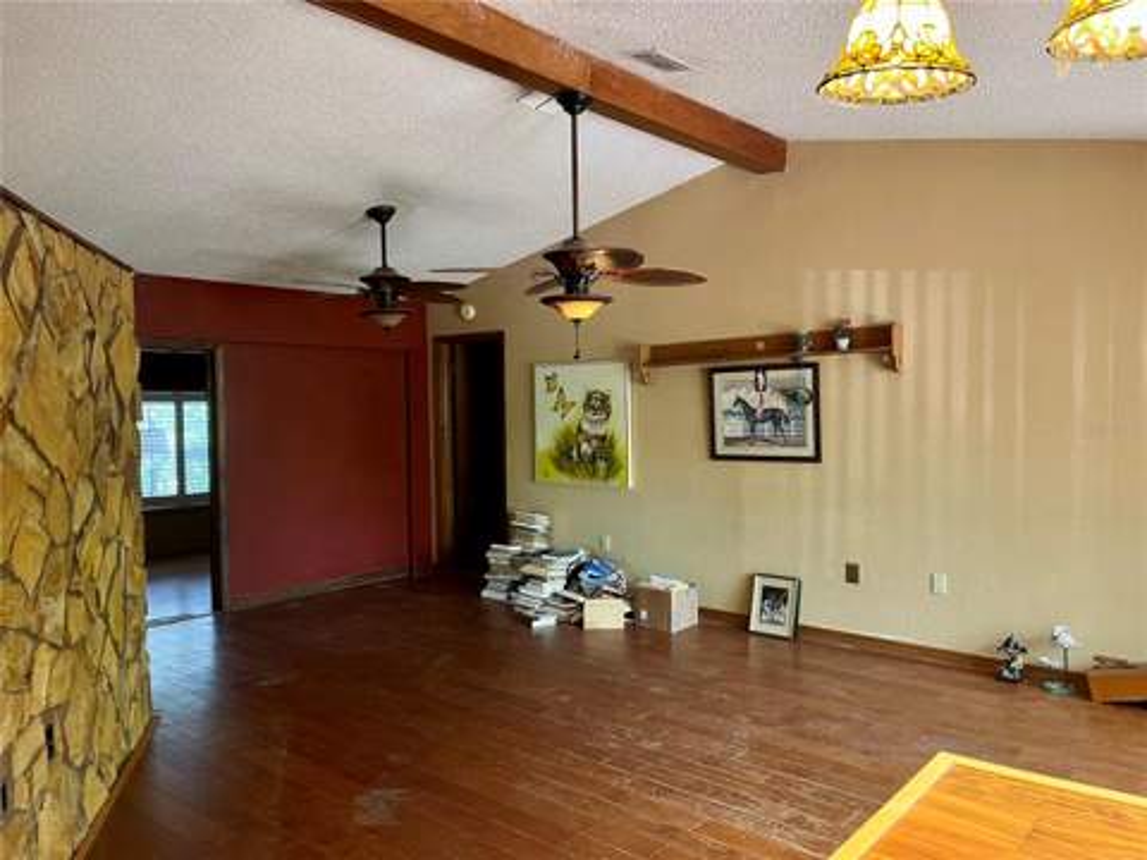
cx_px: 574
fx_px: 862
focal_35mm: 26
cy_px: 430
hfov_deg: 67.3
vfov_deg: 53.1
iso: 400
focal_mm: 5.1
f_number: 1.6
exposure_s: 1/40
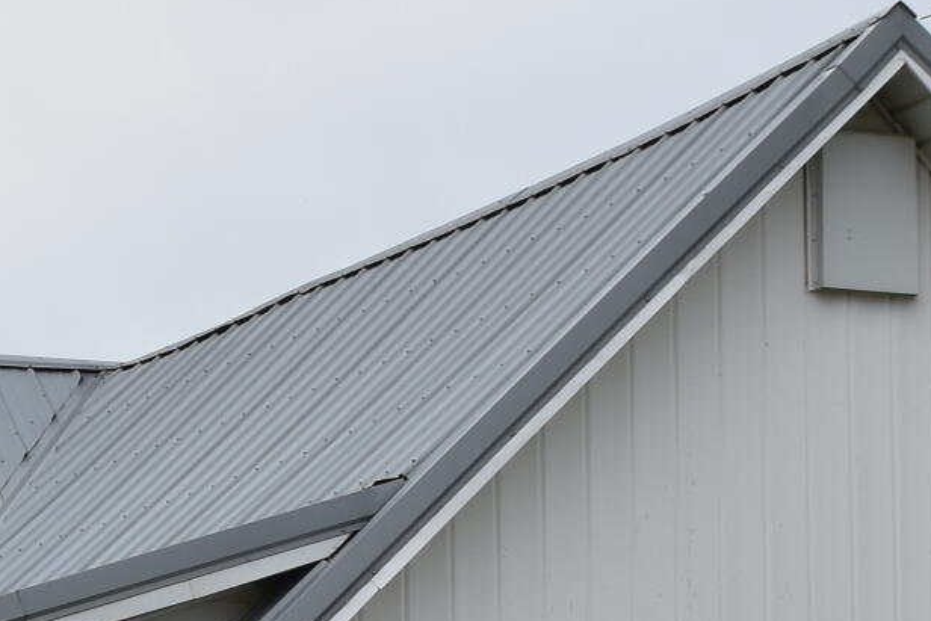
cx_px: -130
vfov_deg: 6.2
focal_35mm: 219
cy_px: 811
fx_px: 5665
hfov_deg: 9.3
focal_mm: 30
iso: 100
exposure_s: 1/320
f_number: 9
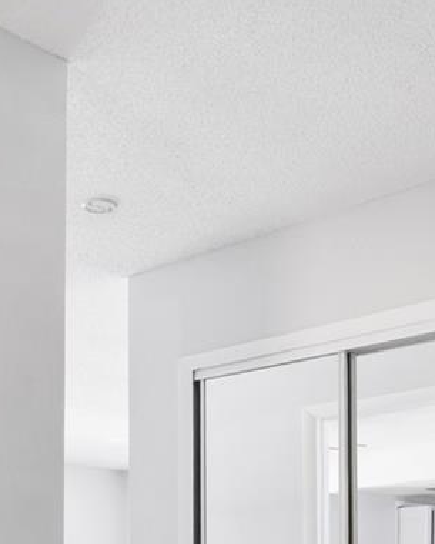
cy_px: 564
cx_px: 144
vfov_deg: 29.5
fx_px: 951
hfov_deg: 25.6
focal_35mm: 59
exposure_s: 1/3
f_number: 9
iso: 100
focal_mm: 10
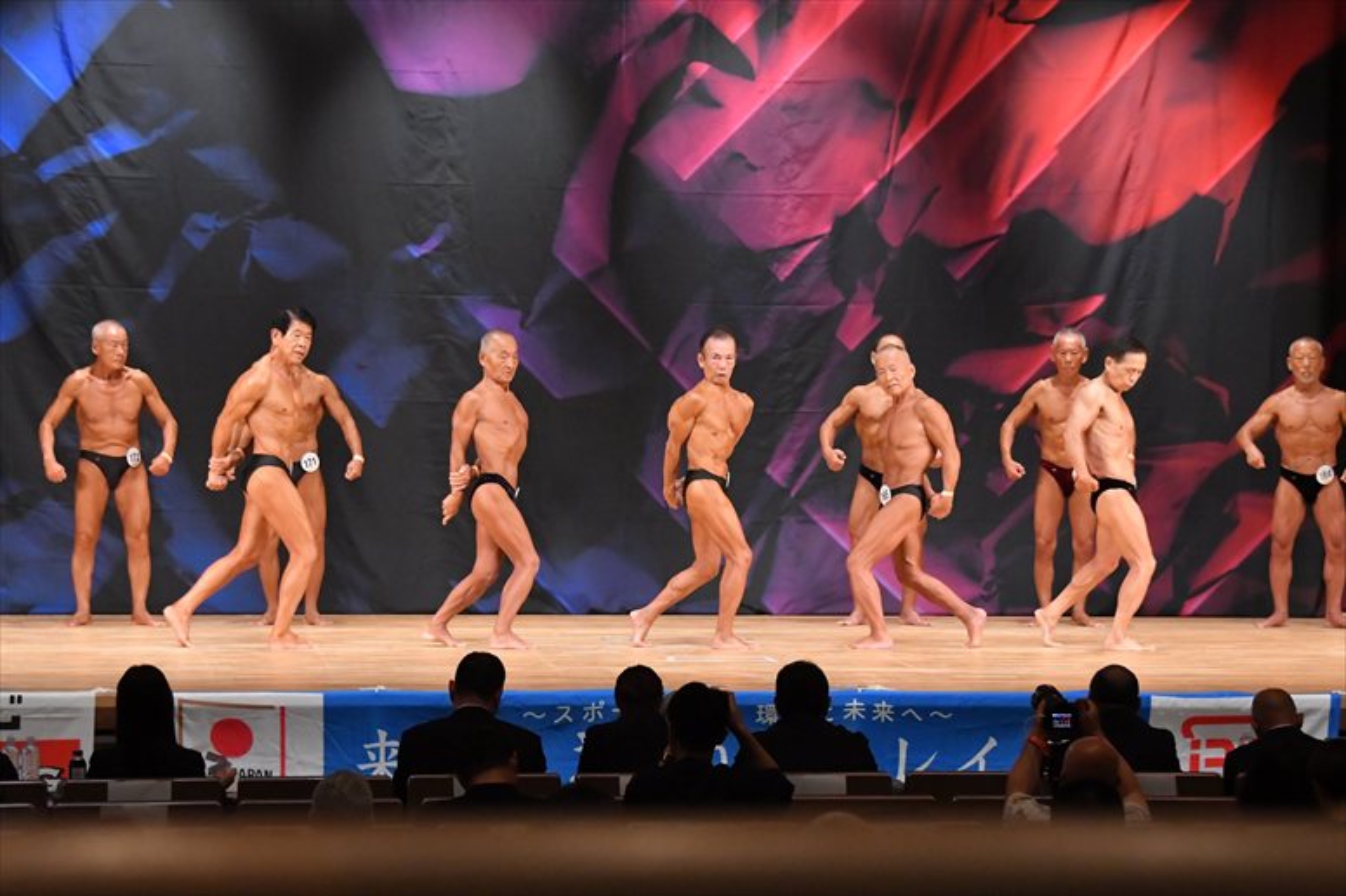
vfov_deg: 10.8
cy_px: 448
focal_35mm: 127
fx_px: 4746
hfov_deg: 16.1
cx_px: 673
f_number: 5.6
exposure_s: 1/400
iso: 6400
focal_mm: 85
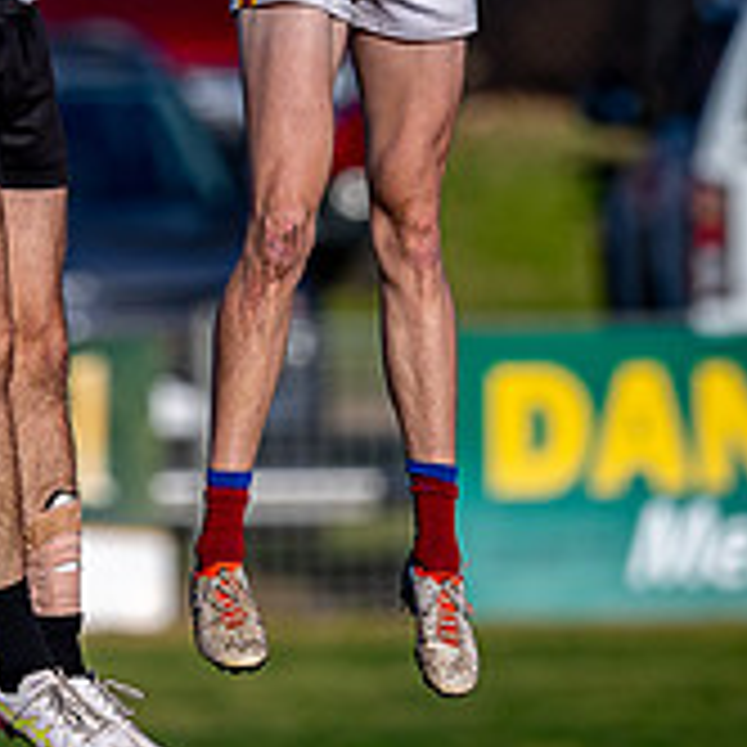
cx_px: -72
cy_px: 60
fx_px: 54103
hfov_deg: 0.8
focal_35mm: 2216
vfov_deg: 0.8
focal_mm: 500
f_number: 4
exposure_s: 1/1600
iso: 110
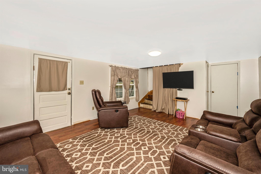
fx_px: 101
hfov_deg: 104.3
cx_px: 130
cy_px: 87
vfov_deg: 81.2
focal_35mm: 14
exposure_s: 1/60
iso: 250
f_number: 8
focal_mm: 14
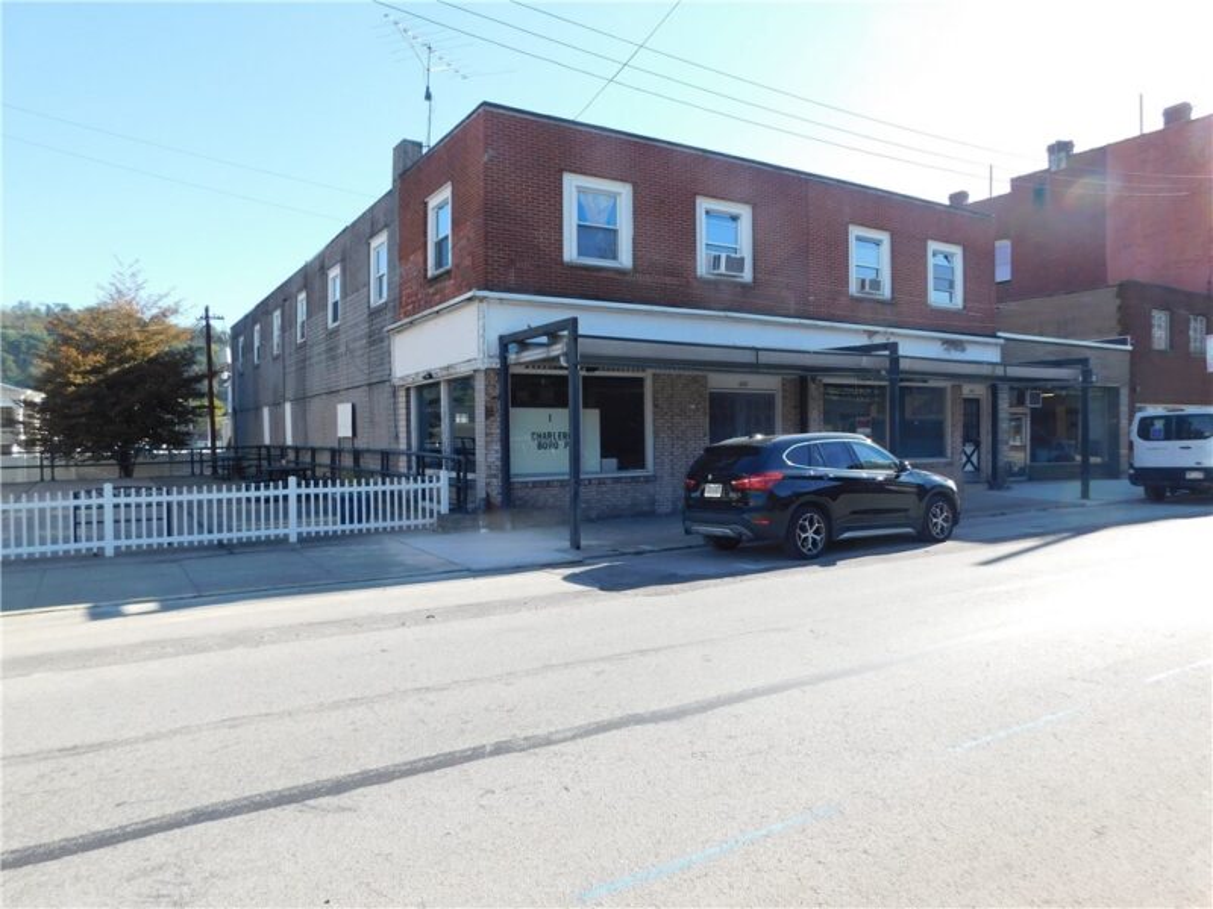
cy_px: 454
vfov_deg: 56.8
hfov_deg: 71.6
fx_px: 841
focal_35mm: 24
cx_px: 606
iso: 125
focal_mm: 4.1
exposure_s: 1/640
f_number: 3
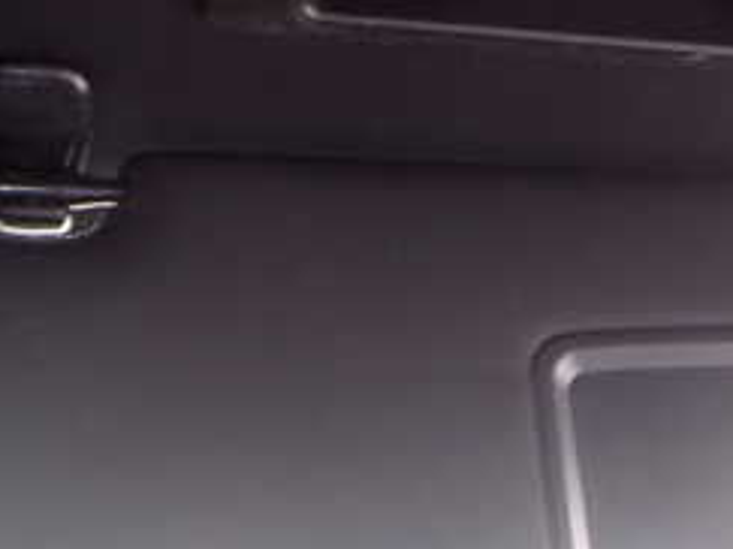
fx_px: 1566
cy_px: 386
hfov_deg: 26.2
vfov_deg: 19.8
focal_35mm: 74
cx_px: 468
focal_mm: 5.4
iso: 200
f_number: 2.3
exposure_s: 1/40
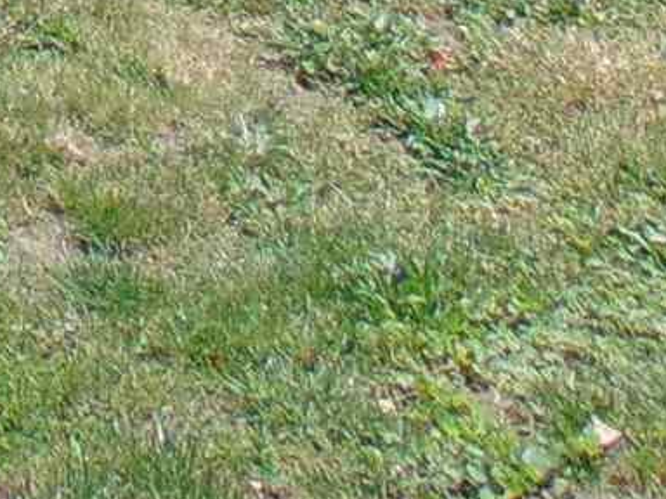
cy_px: -1455
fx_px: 3848
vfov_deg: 6.2
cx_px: -1157
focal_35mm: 200
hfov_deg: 8.6
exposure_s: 1/800
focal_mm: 4.5
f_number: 3
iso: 80
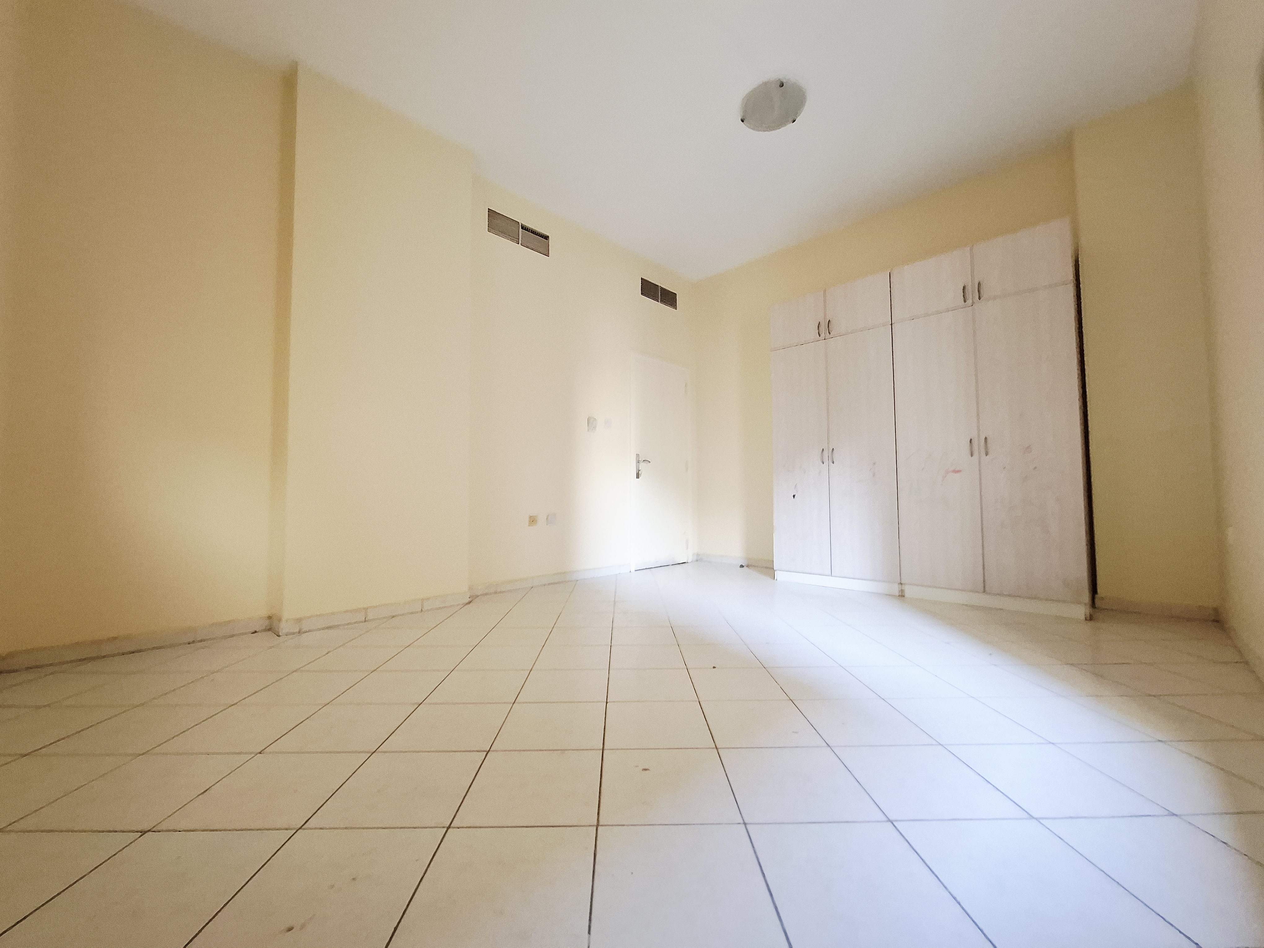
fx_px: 475
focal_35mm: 13
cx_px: 632
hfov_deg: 106.2
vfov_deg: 89.9
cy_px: 474
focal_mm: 1.74
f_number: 2.2
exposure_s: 1/25
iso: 250
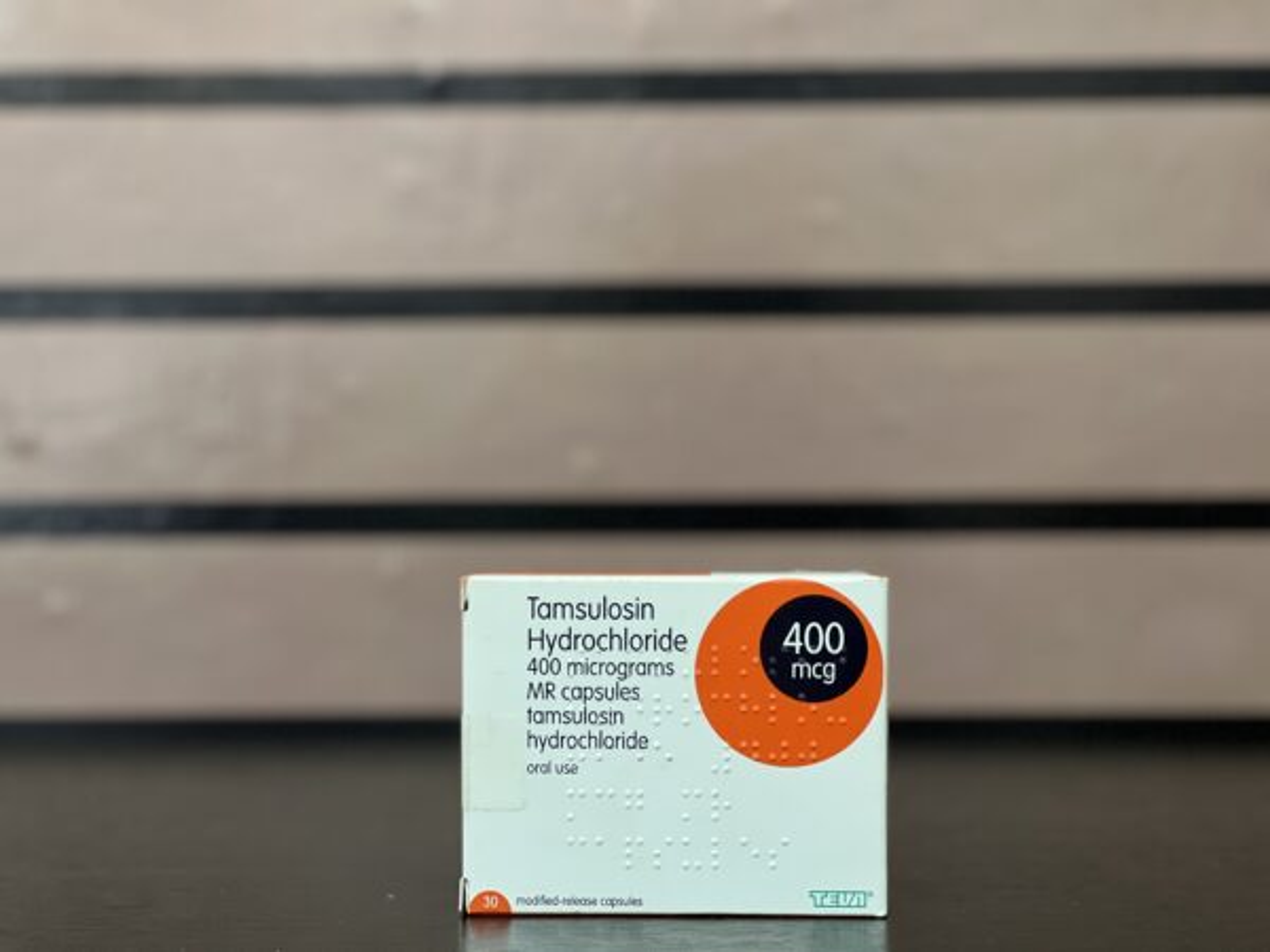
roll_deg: +0.5
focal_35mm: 77
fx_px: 2825
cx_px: 635
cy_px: 476
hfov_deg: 25.3
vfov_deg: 19.1
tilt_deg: +0.1
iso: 250
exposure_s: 1/33
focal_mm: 9
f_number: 2.8
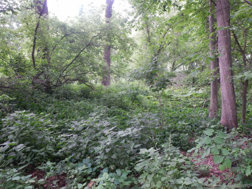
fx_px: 204
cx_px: 126
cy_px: 94
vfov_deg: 49.7
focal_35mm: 28
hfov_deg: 63.4
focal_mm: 5
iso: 400
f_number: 3.9
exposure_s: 1/15
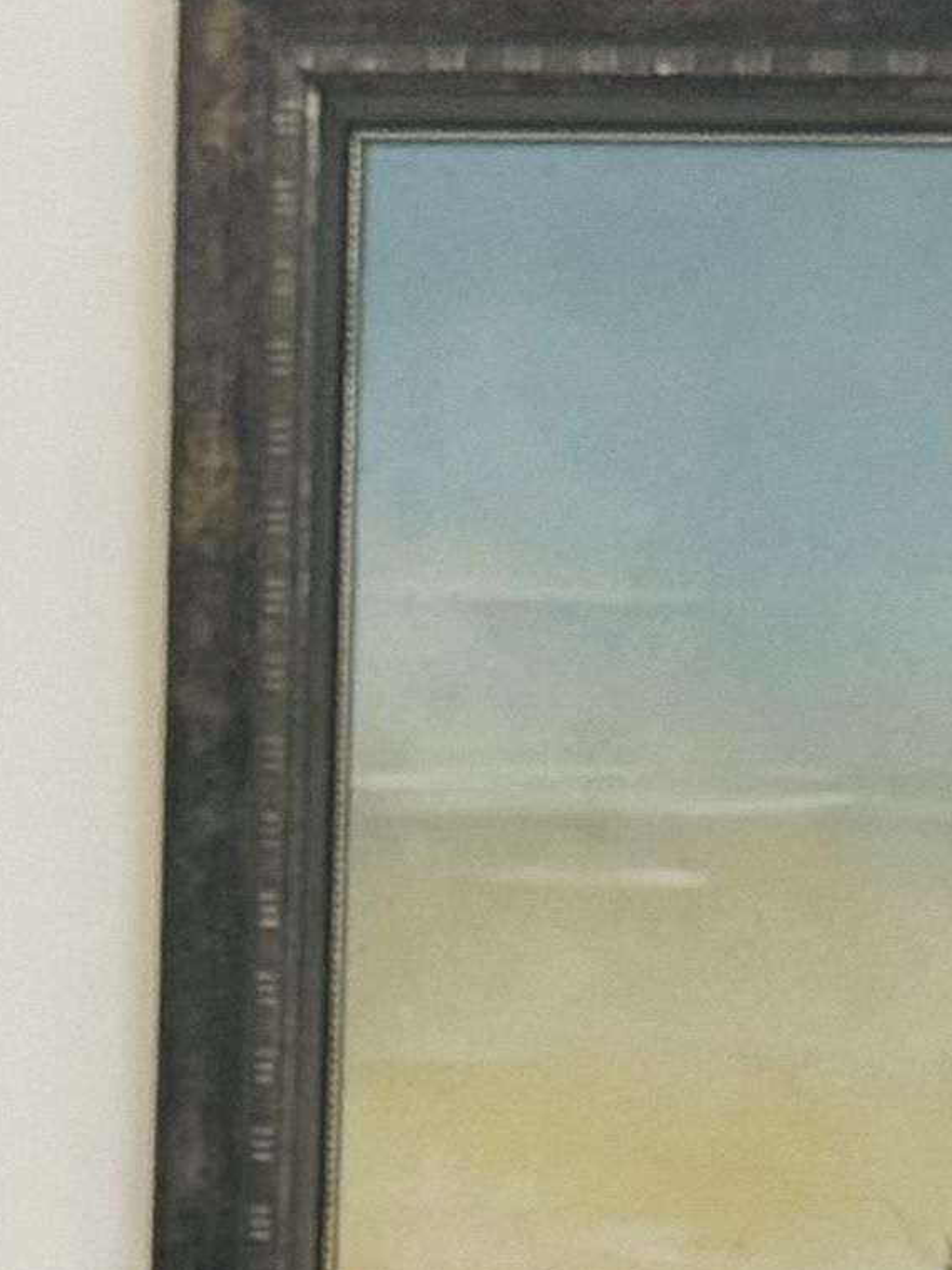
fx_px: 9353
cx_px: 858
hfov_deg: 5.8
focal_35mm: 255
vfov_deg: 7.4
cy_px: 2766
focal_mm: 6.76
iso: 100
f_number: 1.78
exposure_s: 1/60
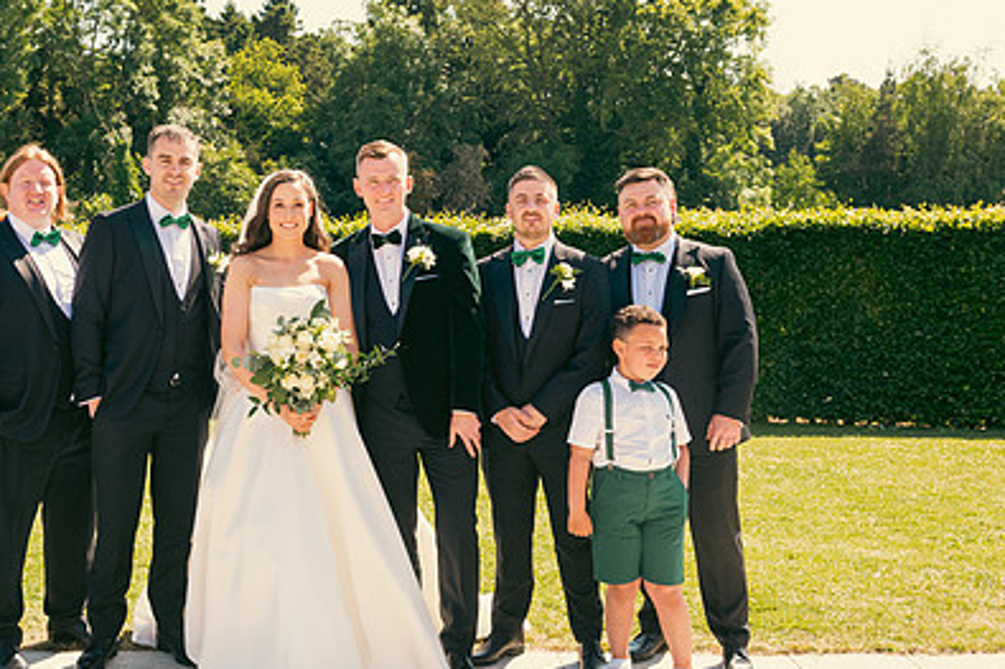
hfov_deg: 41.1
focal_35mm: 47
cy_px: 291
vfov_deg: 28.6
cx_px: 300
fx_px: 1311
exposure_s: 1/200
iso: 125
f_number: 6.3
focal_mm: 32
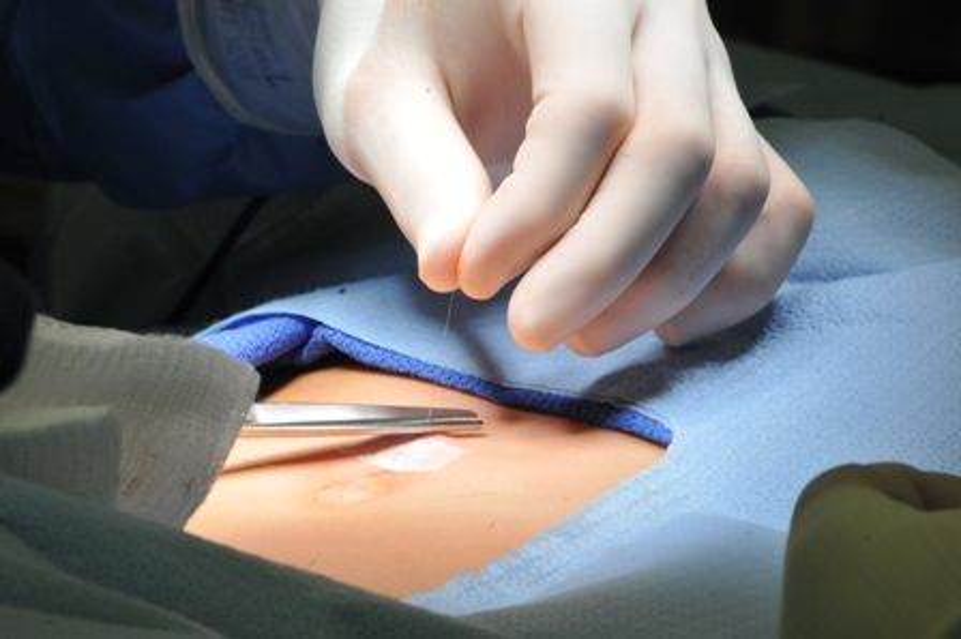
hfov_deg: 6.9
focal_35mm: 300
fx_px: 8002
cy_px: 320
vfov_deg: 4.6
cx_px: 480
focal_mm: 200
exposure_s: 1/125
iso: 800
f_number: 22
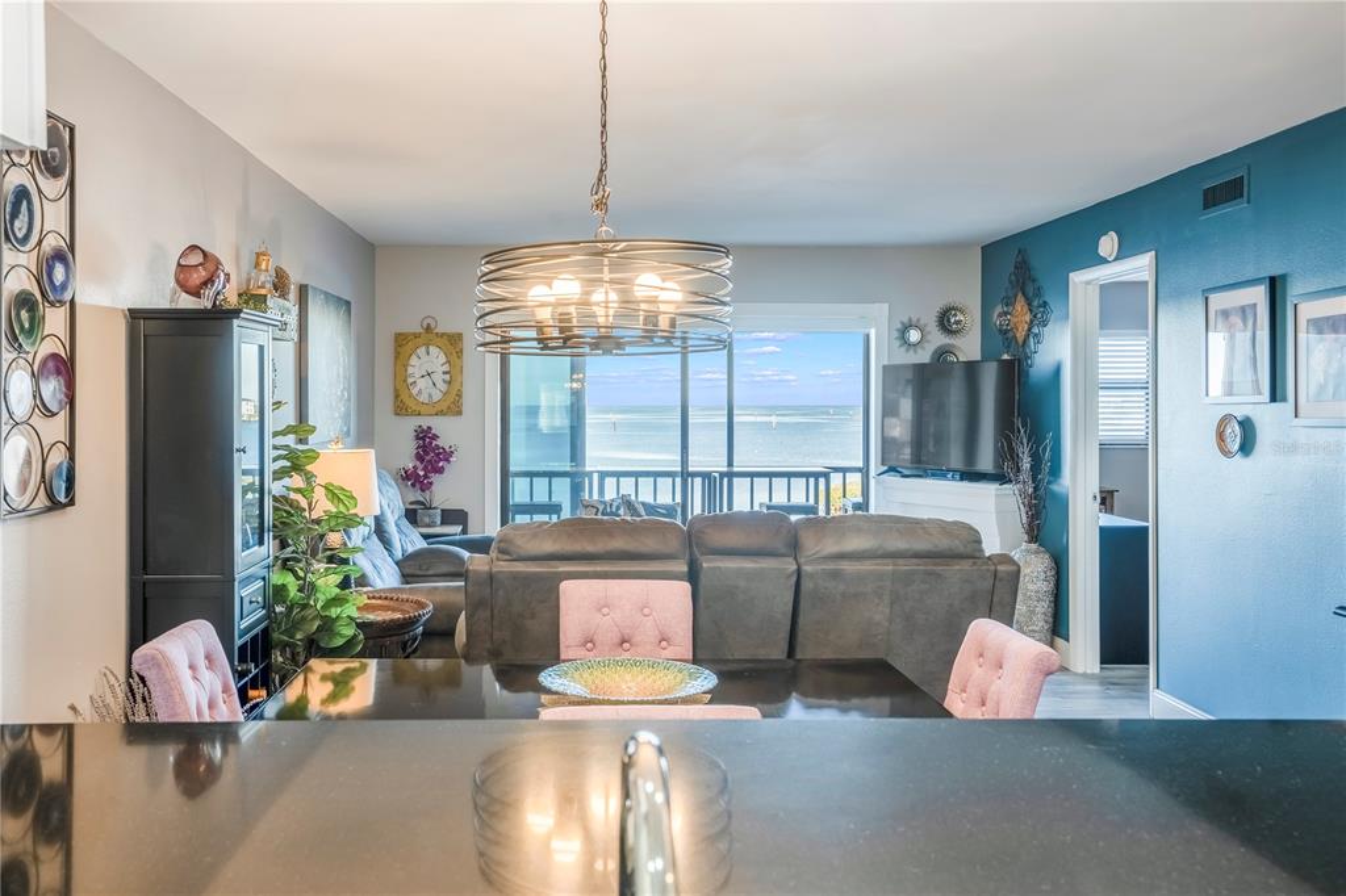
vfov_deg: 44.9
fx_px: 1084
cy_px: 448
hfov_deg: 63.7
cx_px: 673
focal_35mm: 29
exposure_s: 1/800
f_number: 8
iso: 400
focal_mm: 29
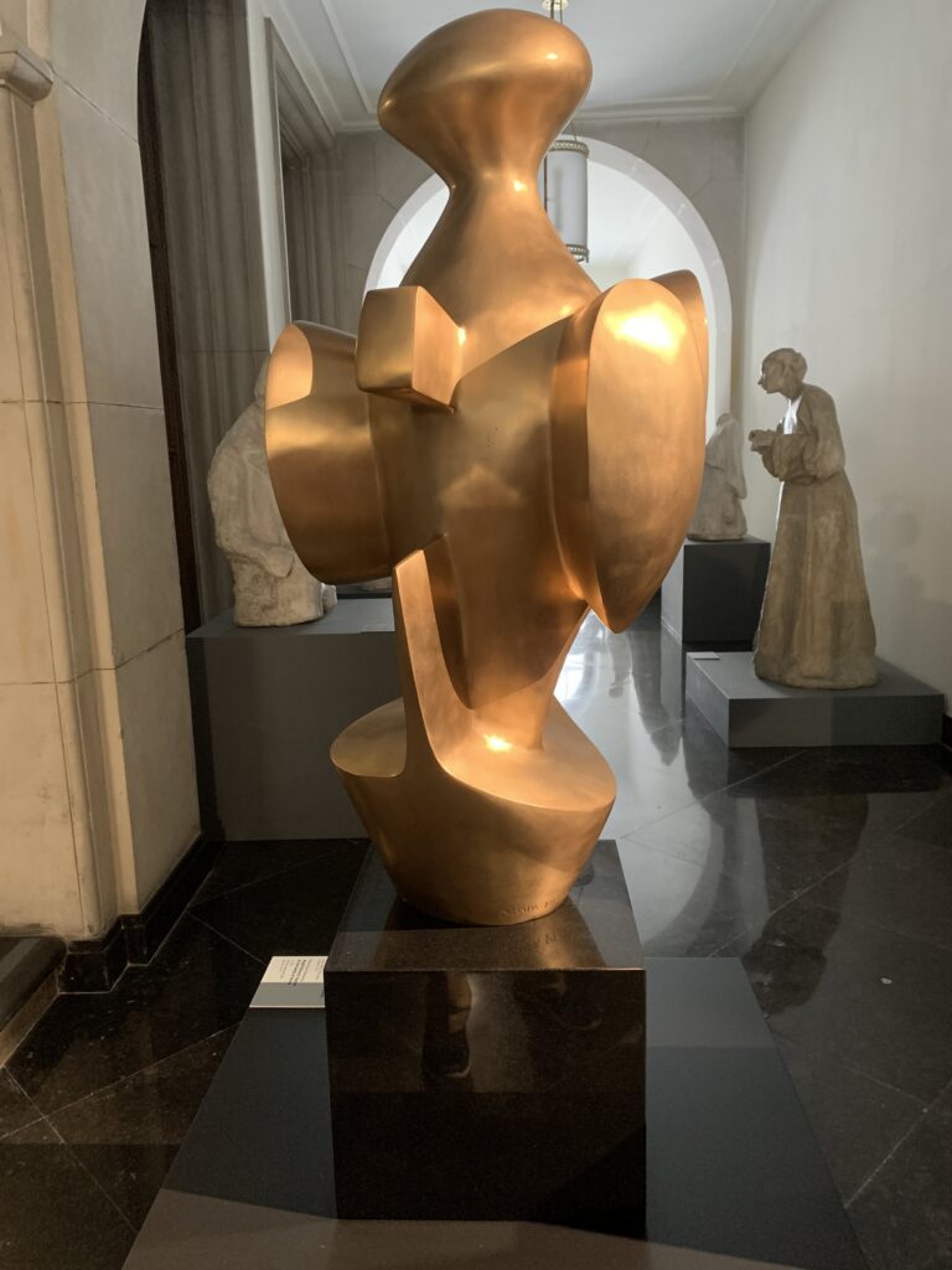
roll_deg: +2.2
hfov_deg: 53.1
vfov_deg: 67.3
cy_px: 635
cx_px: 476
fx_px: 953
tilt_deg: -11.0
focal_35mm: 26
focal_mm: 4.25
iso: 400
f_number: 1.8
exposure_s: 1/33
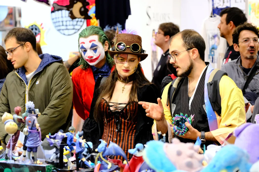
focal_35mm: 112
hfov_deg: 18.3
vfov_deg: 12.2
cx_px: 130
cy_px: 86
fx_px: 806
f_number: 4
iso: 5000
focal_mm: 74.4
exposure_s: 1/110
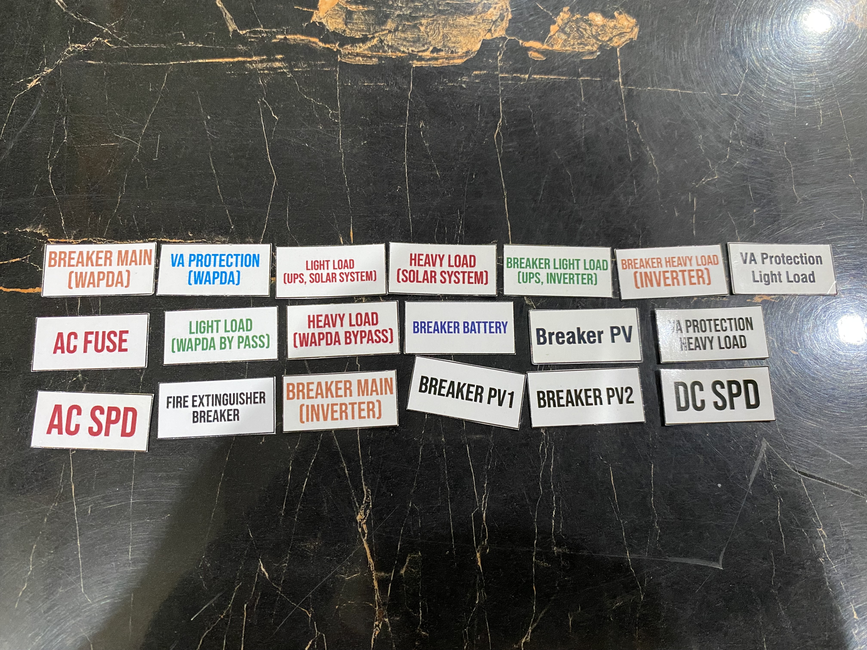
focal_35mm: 26
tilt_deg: -78.3
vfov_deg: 53.1
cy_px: 325
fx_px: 651
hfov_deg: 67.3
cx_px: 434
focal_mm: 4.25
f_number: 1.8
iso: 500
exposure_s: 1/50
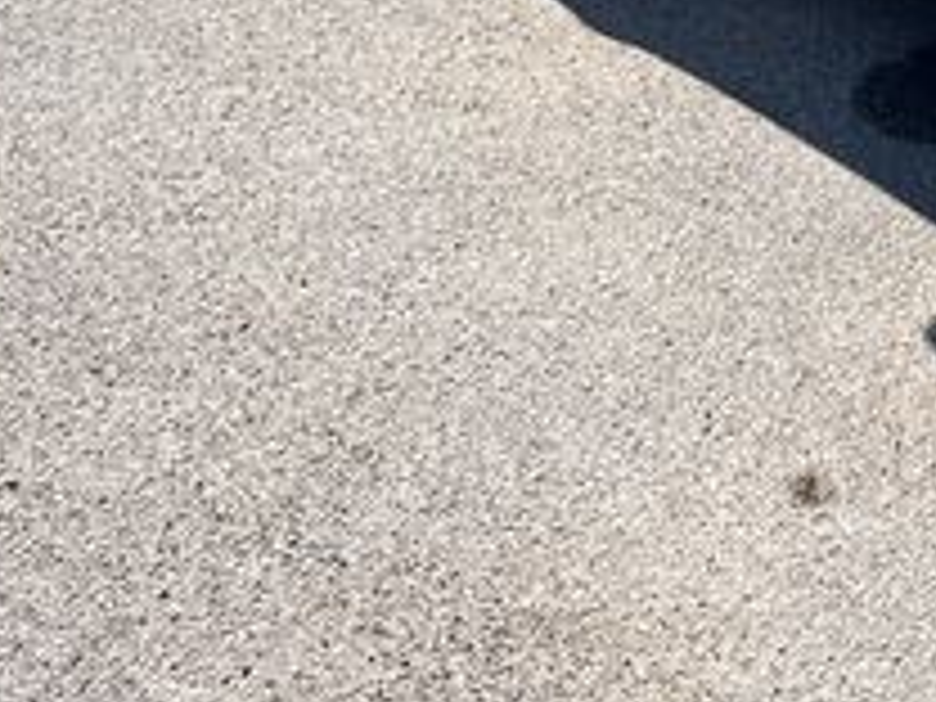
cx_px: 1156
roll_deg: -1.8
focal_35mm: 100
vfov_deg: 13.9
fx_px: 2704
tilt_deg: -14.3
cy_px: -342
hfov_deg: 18.5
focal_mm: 5.1
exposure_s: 1/1890
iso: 50
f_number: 1.6
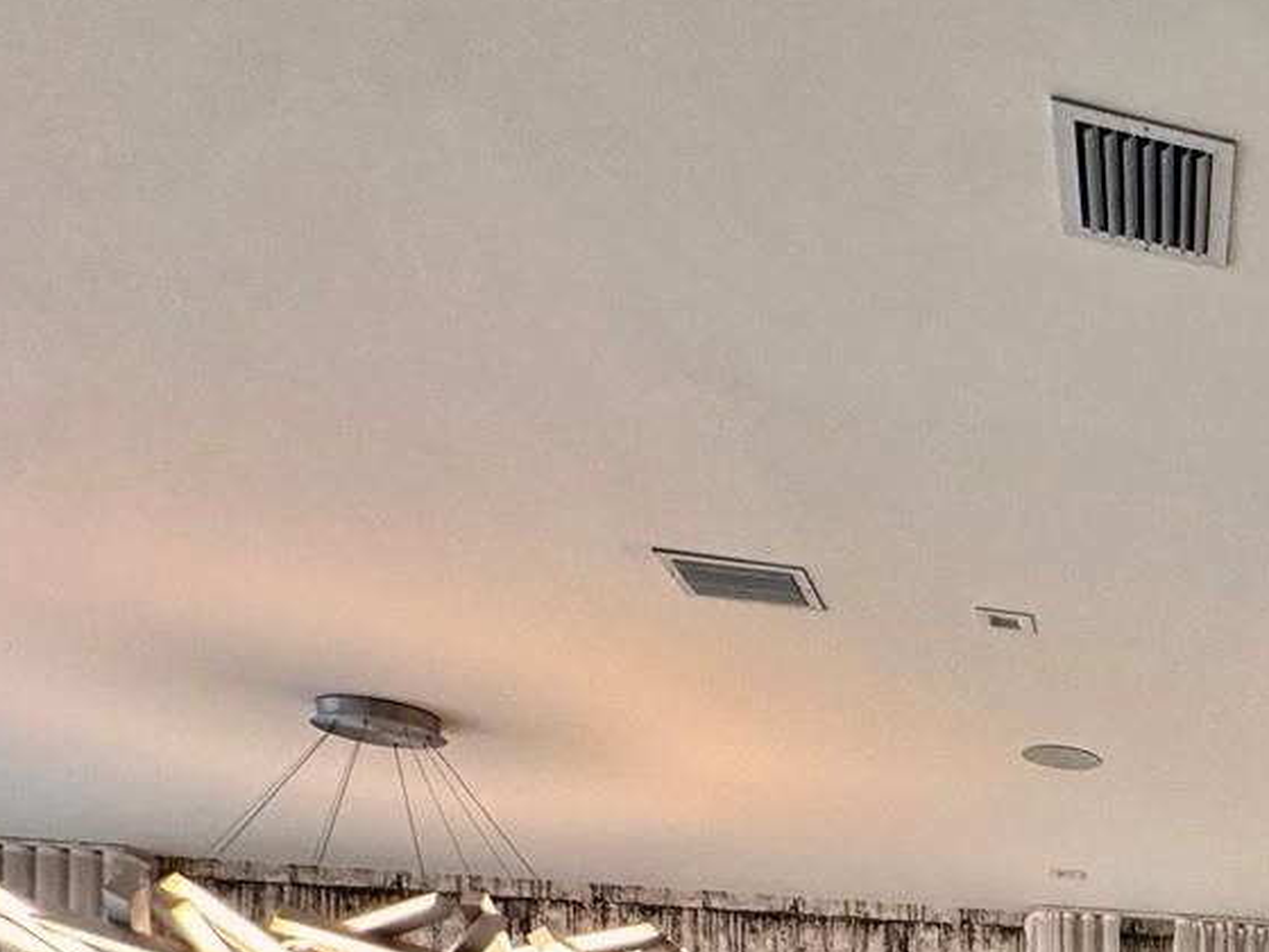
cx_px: 1749
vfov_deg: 29.2
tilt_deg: +0.3
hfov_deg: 31.9
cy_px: 1235
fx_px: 1466
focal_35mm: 40
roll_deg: +0.8
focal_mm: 2.22
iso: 160
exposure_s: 1/60
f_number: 2.2
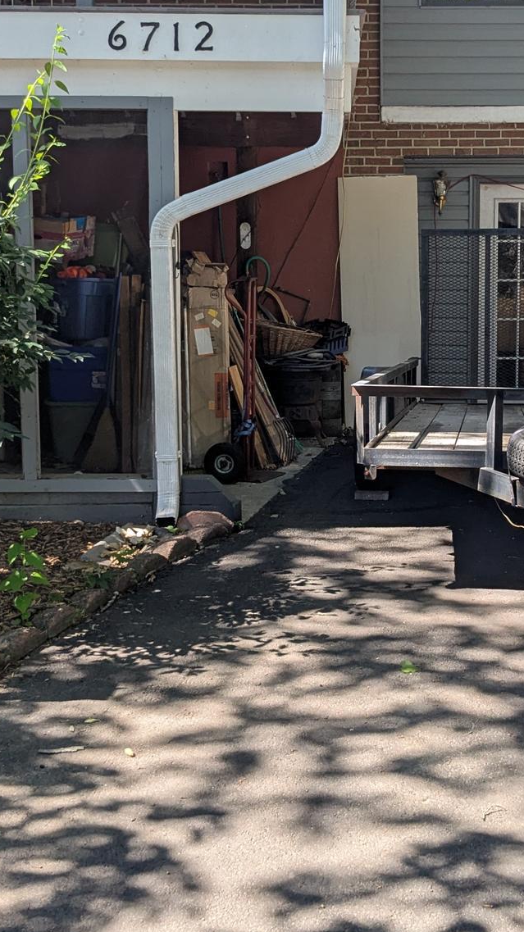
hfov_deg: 22.5
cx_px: 369
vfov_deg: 39.1
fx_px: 1310
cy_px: 390
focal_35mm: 53
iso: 50
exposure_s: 1/418
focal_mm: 4.38
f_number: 1.73
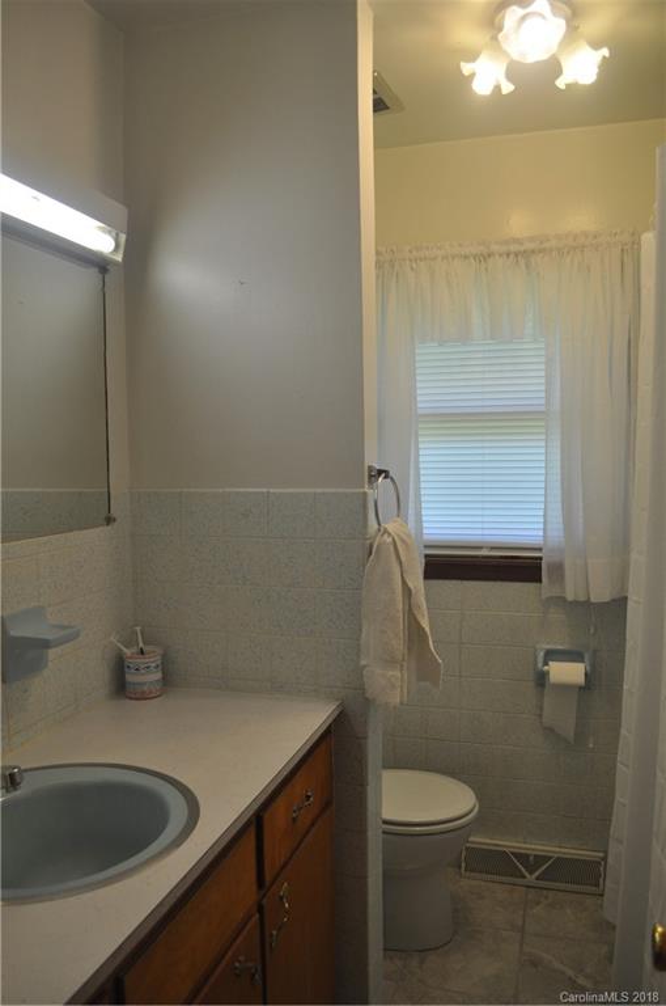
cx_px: 333
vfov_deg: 67.5
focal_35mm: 27
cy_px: 503
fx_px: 752
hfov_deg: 47.8
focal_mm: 18
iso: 400
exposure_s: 1/80
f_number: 4.5
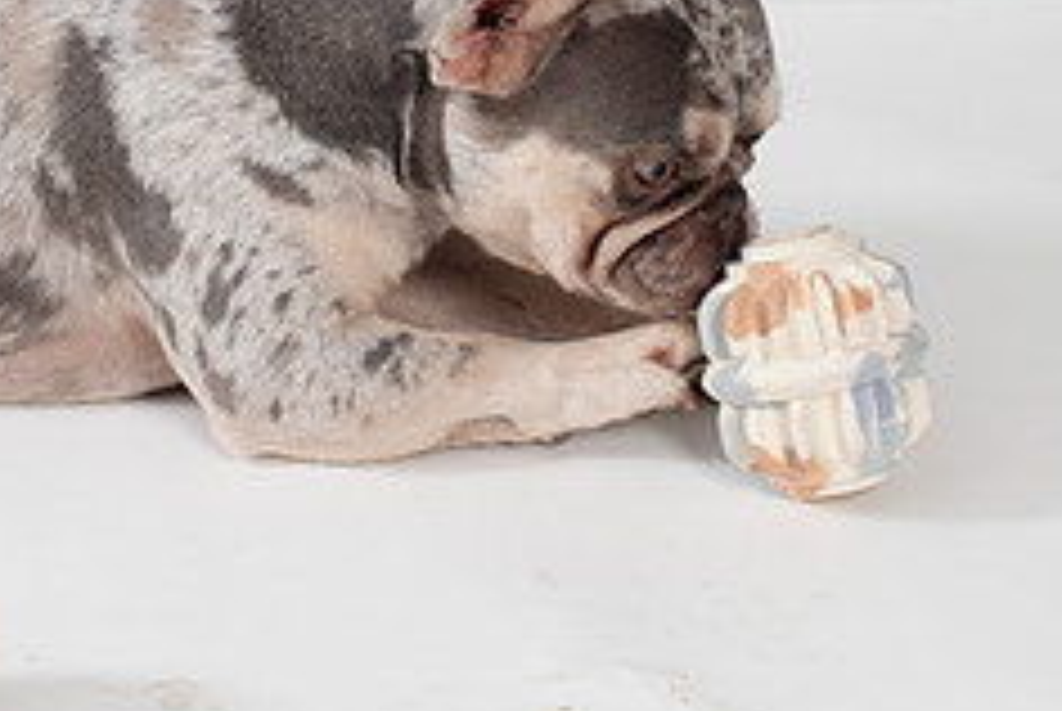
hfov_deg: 14.2
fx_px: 4253
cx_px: 468
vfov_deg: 9.5
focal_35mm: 144
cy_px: 59
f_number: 8
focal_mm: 50
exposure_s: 1/200
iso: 250
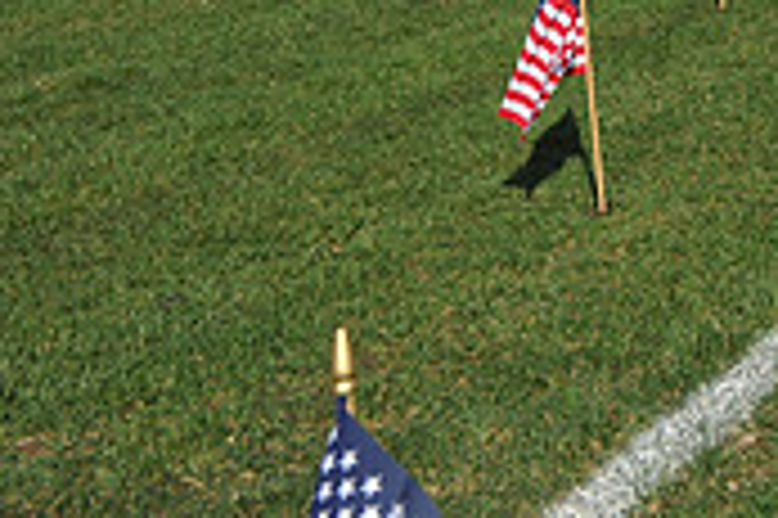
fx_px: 1878
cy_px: -320
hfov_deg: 19.2
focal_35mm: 87
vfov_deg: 14.4
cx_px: 1295
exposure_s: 1/800
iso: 400
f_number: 8
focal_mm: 26
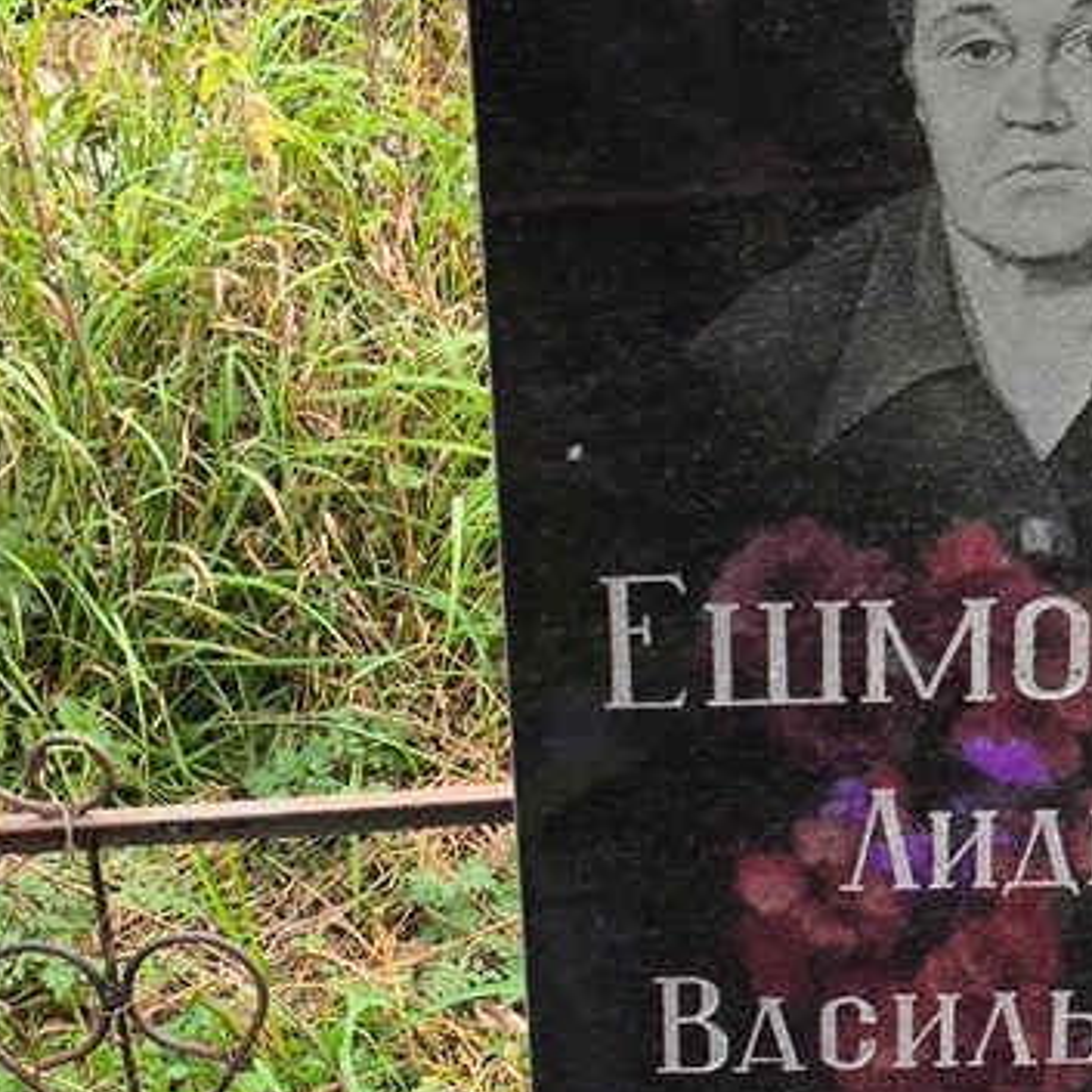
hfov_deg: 17.3
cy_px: 922
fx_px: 3569
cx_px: 862
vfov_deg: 17.2
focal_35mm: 100
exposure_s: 1/224
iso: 50
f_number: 1.7
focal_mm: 4.71
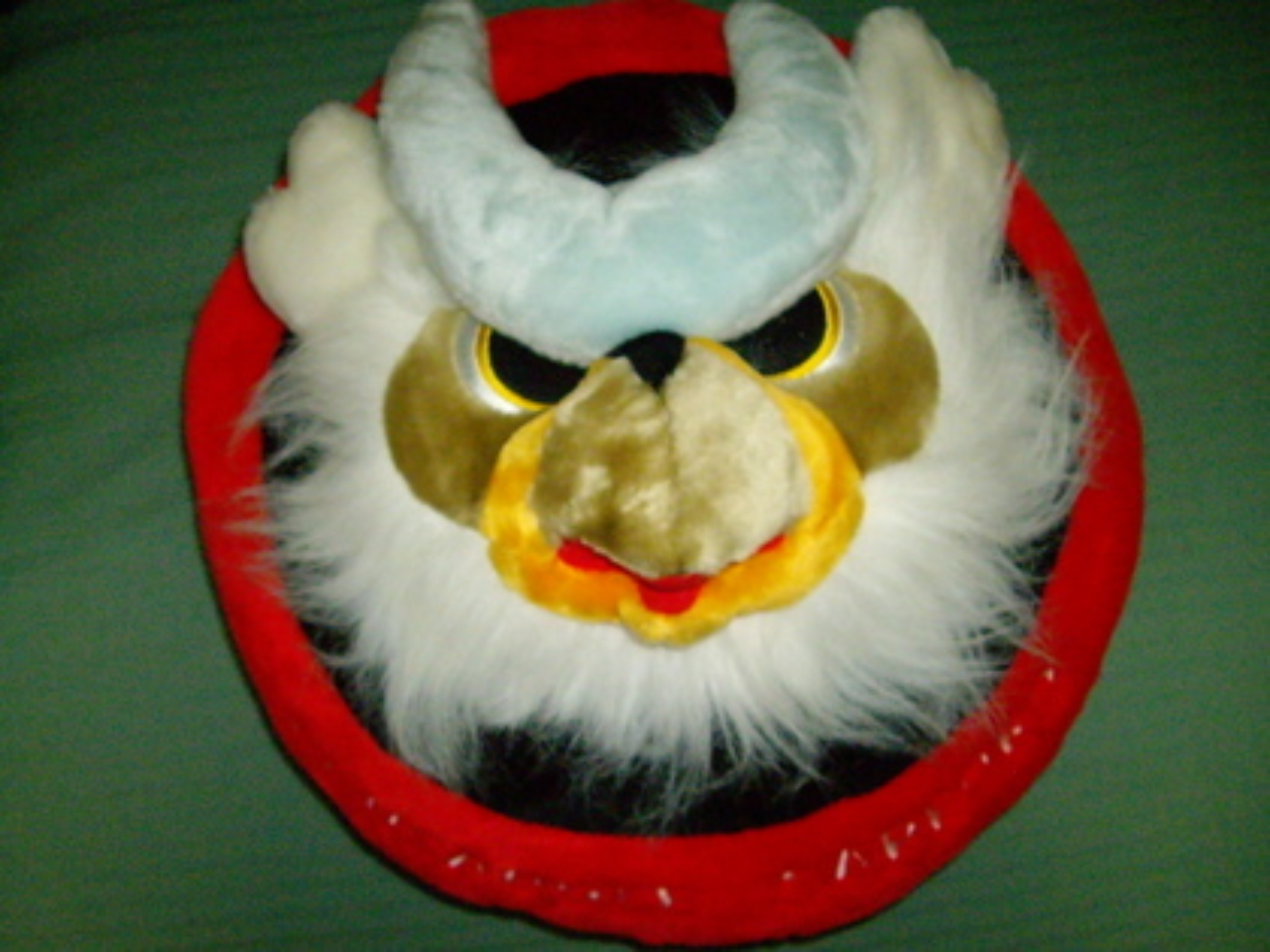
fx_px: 1394
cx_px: 635
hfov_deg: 49.0
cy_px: 476
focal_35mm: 38
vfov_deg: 37.7
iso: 800
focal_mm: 6.2
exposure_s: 1/60
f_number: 2.7
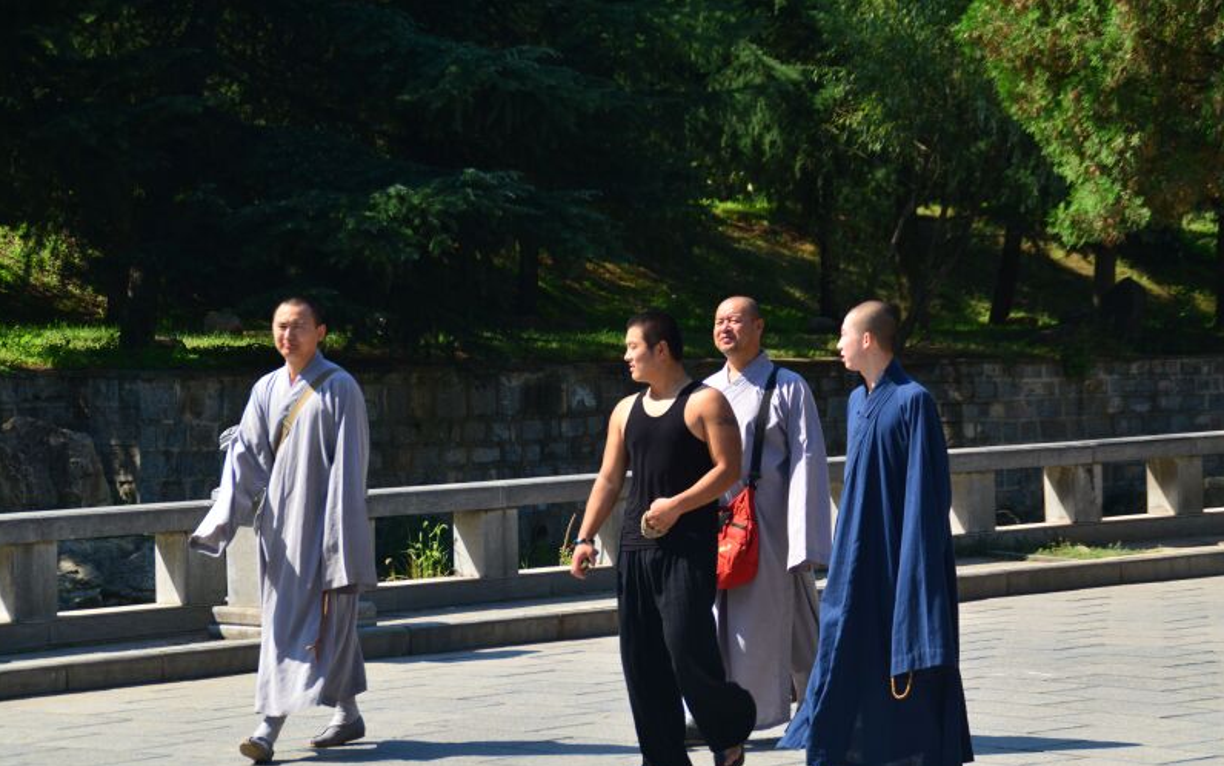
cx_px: 610
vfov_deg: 10.0
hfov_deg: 16.0
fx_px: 4355
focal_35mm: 131
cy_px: 408
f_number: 10
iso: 400
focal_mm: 85
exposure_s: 1/250
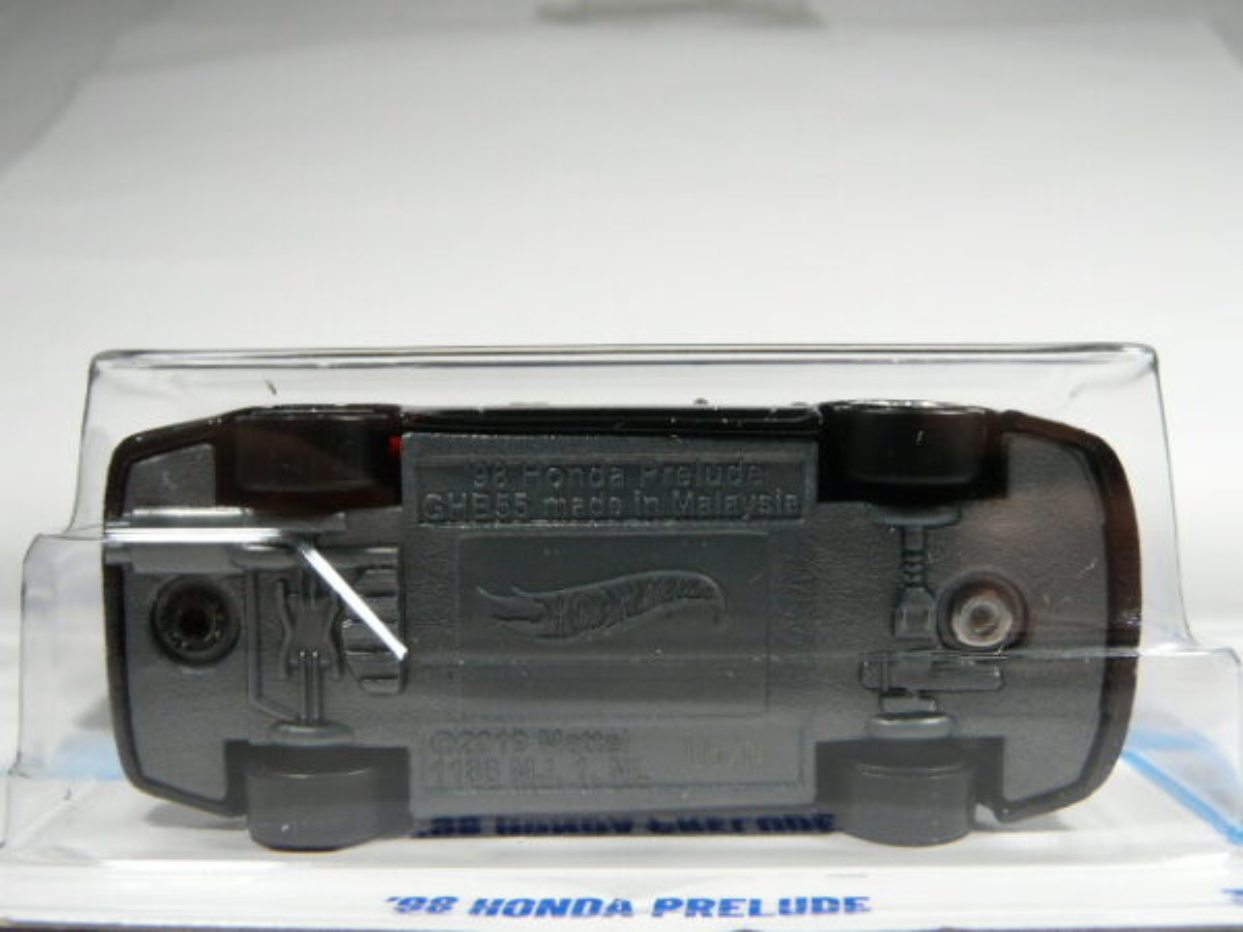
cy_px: 466
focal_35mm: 37
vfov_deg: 38.7
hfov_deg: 50.1
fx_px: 1329
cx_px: 622
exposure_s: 1/60
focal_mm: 4.6
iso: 100
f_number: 2.8
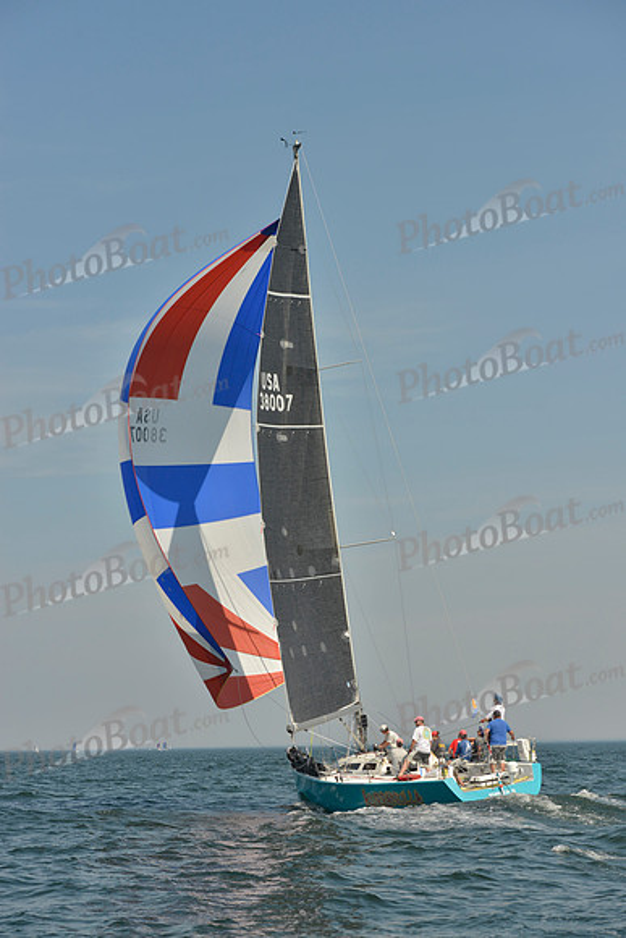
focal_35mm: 70
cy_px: 469
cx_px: 313
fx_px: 1825
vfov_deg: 28.8
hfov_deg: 19.5
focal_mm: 70
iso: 200
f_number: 8
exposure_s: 1/1250
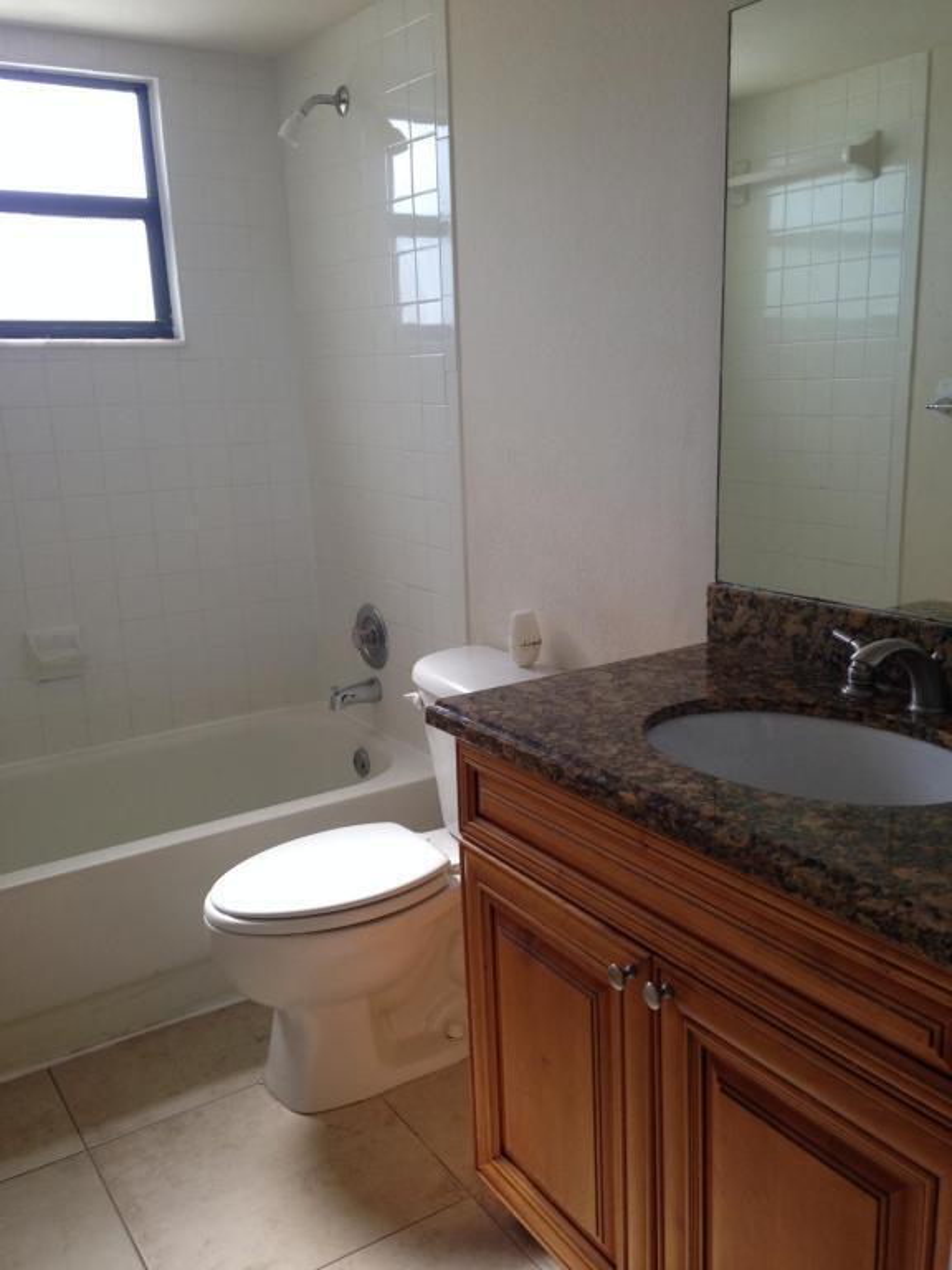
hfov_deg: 42.9
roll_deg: +1.4
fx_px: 1210
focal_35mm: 33
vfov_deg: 55.4
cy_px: 635
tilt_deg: -14.3
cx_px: 476
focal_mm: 4.12
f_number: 2.4
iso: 80
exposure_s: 1/120
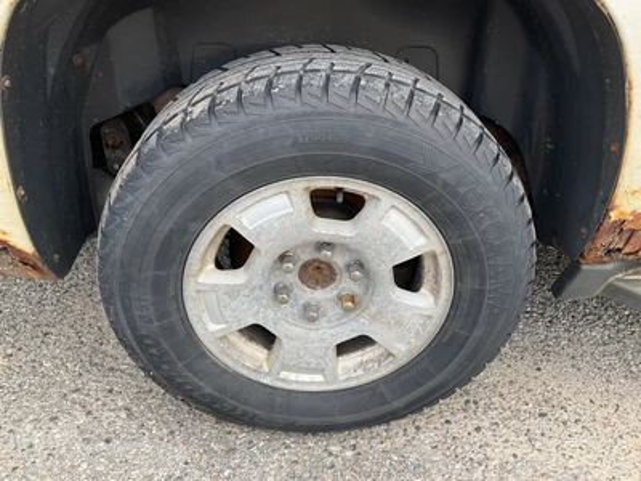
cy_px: 240
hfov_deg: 61.7
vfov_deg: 48.2
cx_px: 320
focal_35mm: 29
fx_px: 537
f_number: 1.8
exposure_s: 1/175
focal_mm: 3
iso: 25
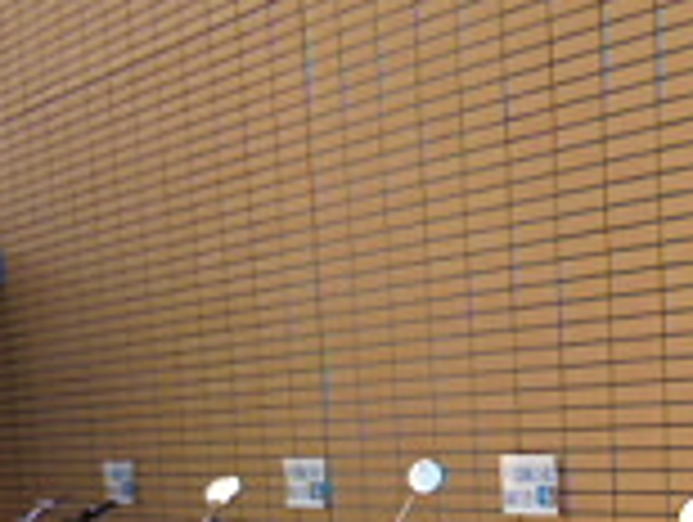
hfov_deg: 27.8
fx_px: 1343
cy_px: 664
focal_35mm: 67
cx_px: 626
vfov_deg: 20.3
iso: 100
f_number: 2.5
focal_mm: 4.3
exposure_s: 1/500
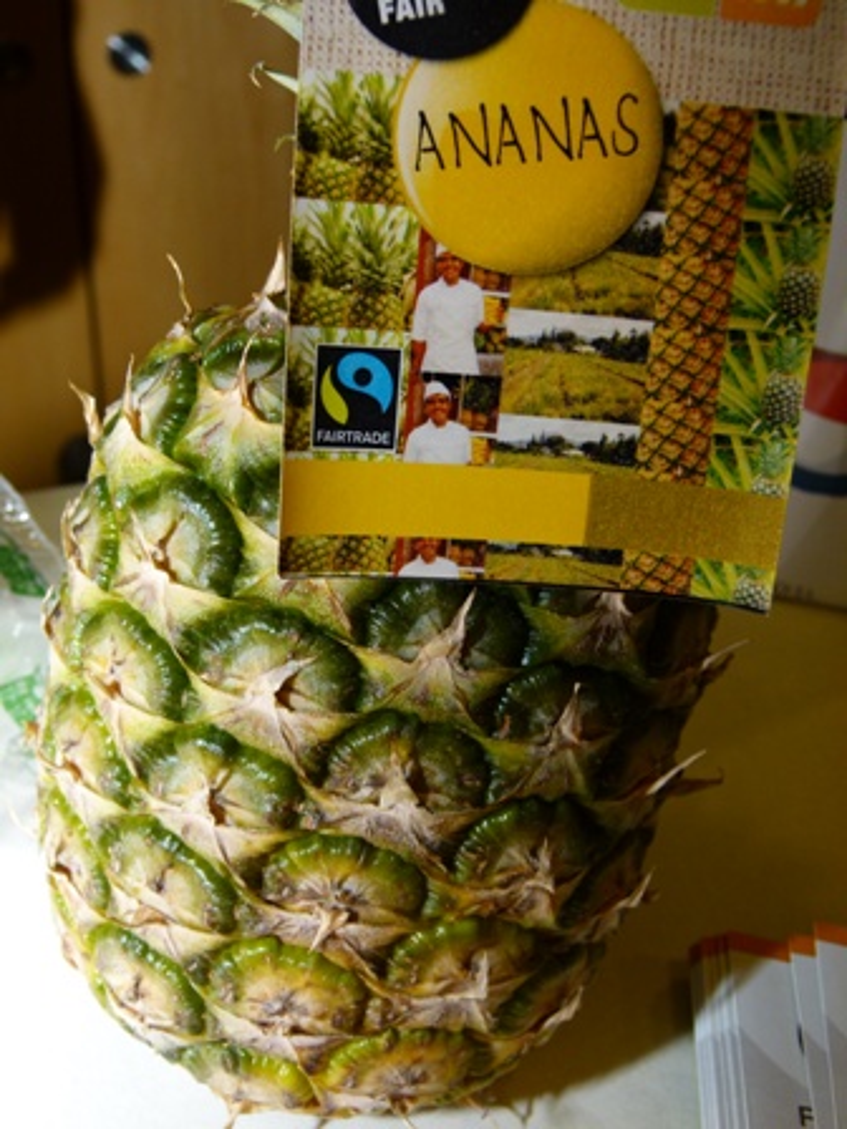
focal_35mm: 43
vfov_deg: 43.9
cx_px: 424
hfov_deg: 33.6
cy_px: 564
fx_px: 1403
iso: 100
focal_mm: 7.7
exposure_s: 1/60
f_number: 3.2
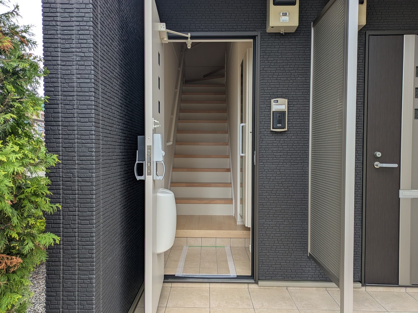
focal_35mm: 25
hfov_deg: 69.4
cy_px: 156
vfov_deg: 54.9
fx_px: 302
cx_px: 209
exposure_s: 1/772
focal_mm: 5.43
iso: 45
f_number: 1.89
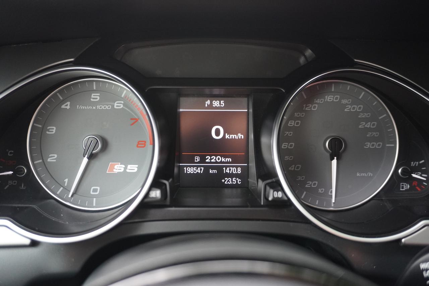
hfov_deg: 55.1
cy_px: 143
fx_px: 411
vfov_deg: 38.4
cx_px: 214
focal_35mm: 34
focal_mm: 23
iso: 2000
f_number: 4
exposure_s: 1/60
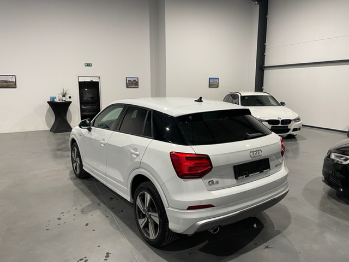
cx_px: 174
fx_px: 262
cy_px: 131
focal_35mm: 26
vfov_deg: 53.1
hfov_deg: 67.3
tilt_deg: -9.9
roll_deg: +0.0
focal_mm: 4.2
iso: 64
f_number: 1.6
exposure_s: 1/50
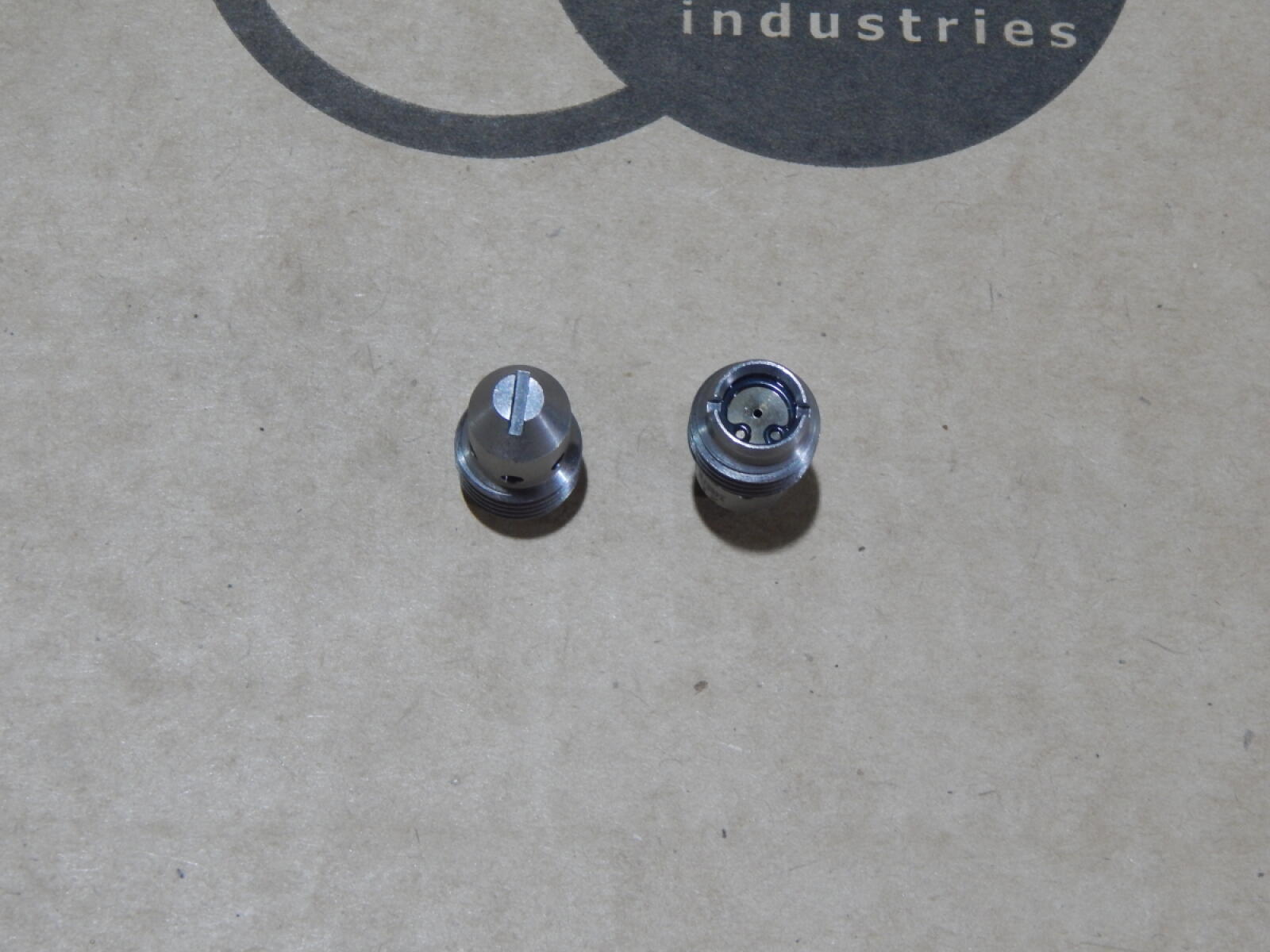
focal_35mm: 86
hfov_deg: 22.8
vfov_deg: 17.2
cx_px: 635
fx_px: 3155
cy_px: 476
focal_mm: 15.3
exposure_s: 1/30
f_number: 4.3
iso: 320
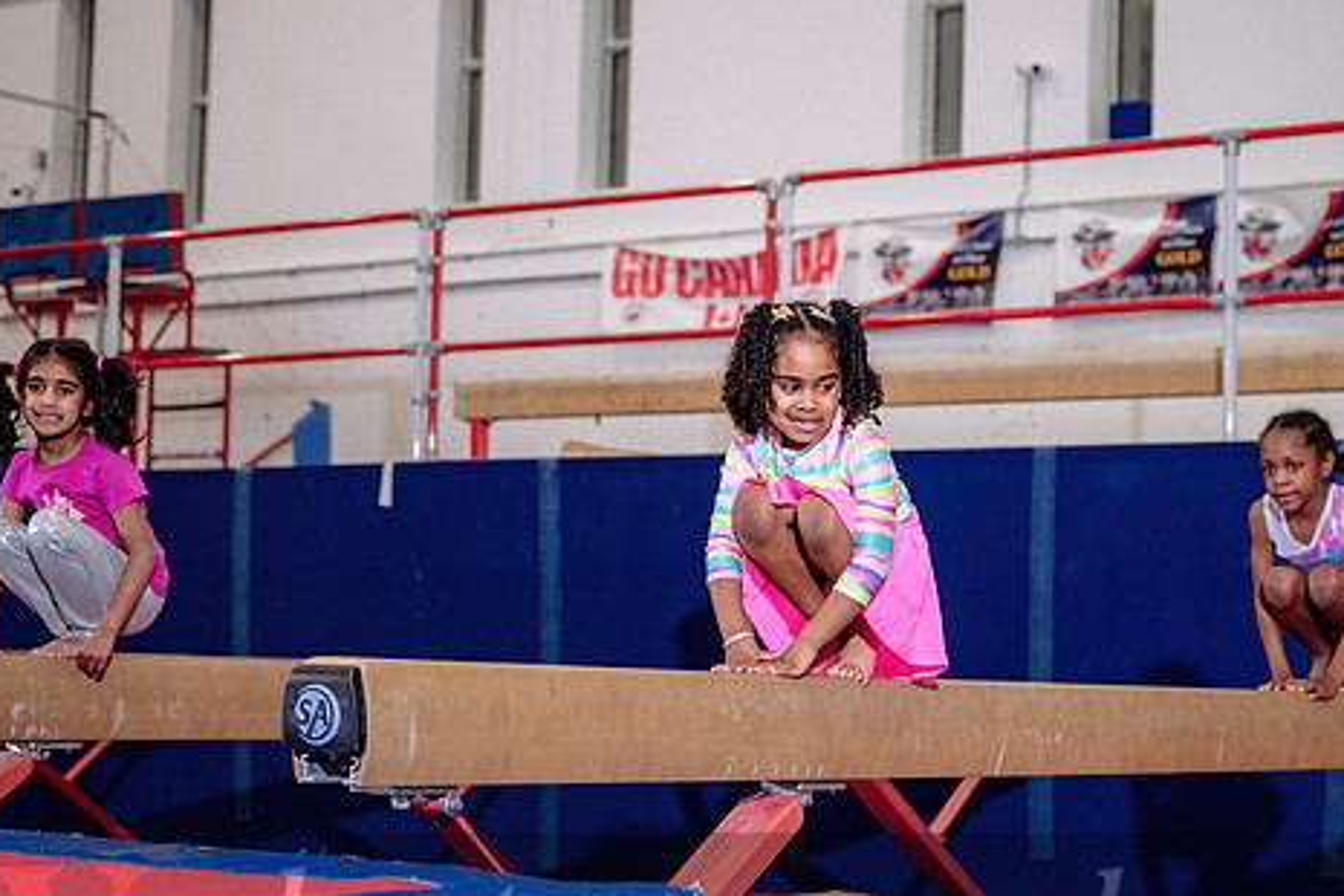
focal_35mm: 74
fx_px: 2762
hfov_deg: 27.3
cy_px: 455
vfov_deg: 18.4
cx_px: 731
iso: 800
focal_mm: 52
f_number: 3.5
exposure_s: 1/250
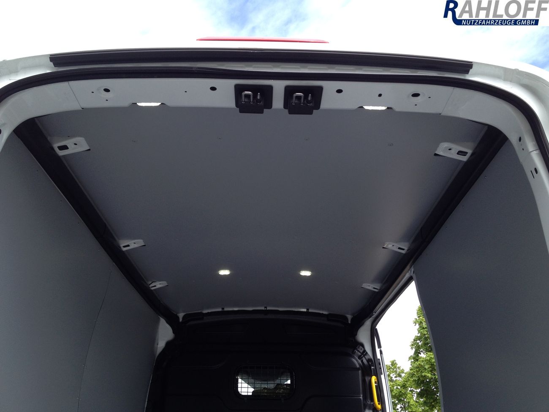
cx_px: 274
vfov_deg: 40.7
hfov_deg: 52.6
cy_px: 206
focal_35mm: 35
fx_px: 555
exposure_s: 1/537
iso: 50
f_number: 2.4
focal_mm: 4.28
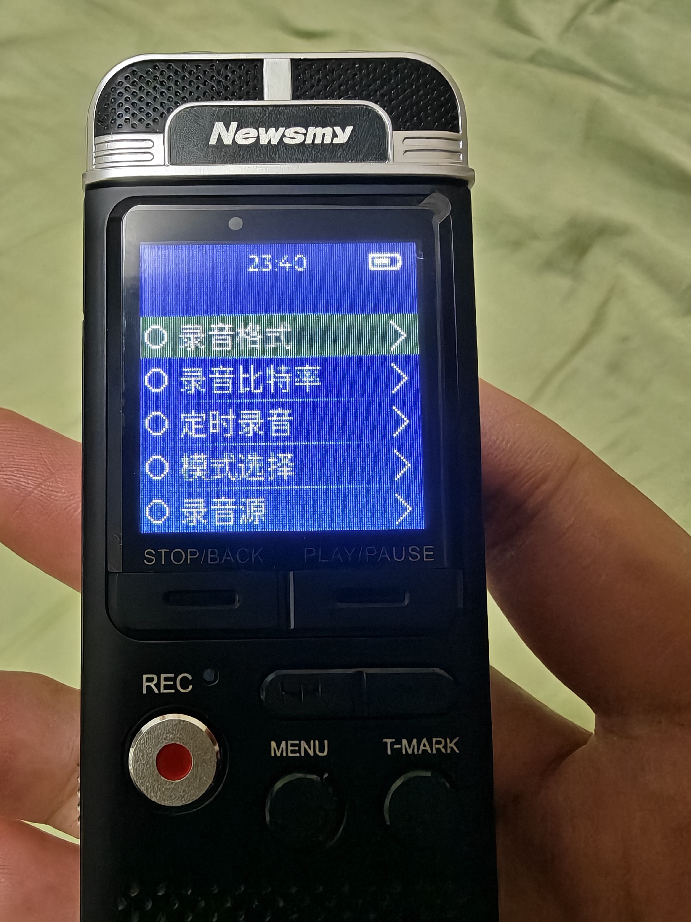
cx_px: 346
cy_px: 461
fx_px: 639
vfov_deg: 71.6
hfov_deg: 56.8
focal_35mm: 24
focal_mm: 1.82
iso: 400
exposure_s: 1/60
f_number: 2
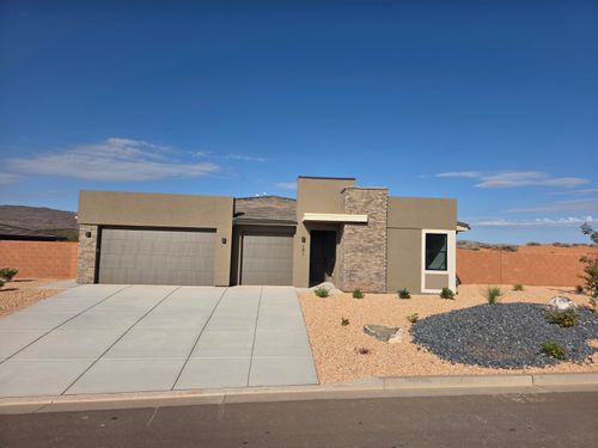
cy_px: 224
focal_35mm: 23
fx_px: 397
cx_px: 299
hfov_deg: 73.9
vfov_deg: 58.9
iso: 64
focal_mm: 6.3
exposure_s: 1/7944
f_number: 1.7
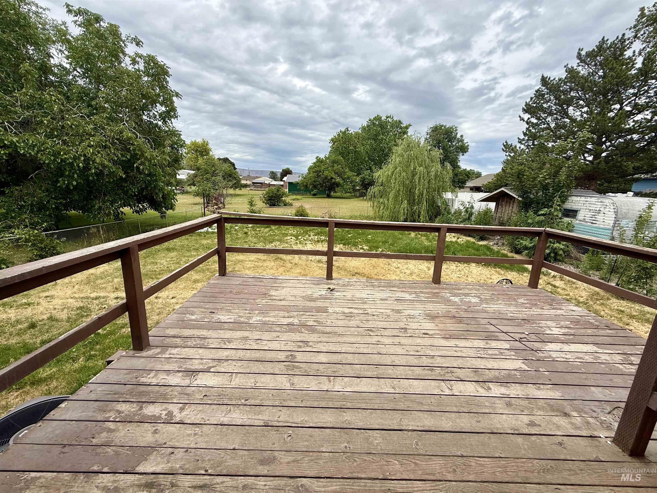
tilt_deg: -12.8
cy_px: 246
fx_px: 266
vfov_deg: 85.7
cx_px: 328
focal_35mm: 14
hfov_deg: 102.1
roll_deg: -2.9
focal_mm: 2.22
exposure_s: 1/1464
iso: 50
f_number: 2.2
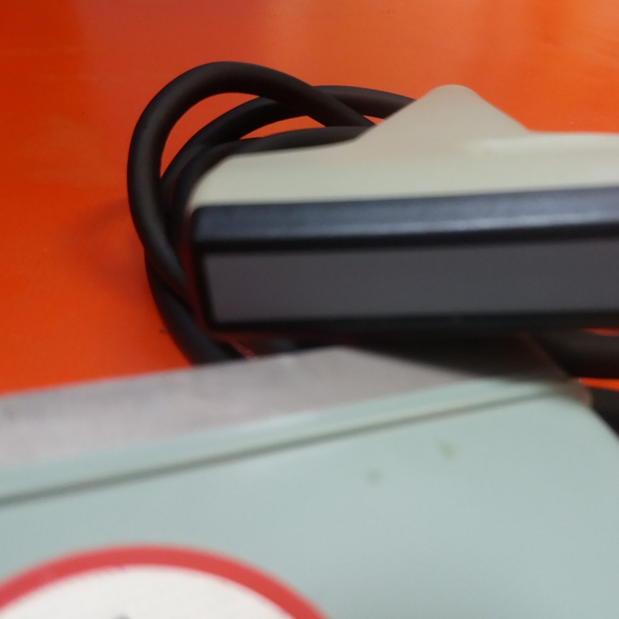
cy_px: 340
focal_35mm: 37
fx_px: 749
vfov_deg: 44.9
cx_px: 379
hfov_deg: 44.6
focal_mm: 3.7
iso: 160
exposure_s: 1/17
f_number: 1.9
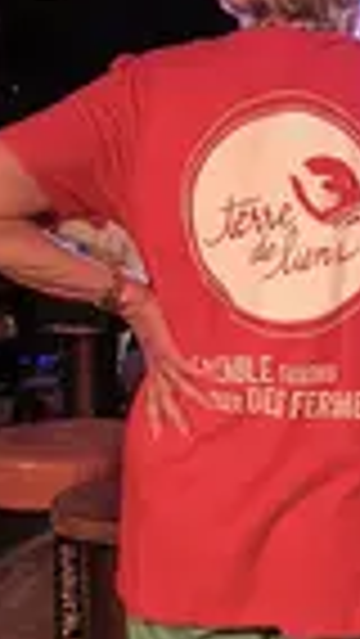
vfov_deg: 34.1
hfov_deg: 19.3
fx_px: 1034
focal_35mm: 61
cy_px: 232
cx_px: 349
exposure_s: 1/25
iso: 4000
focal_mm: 6.18
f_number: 1.65
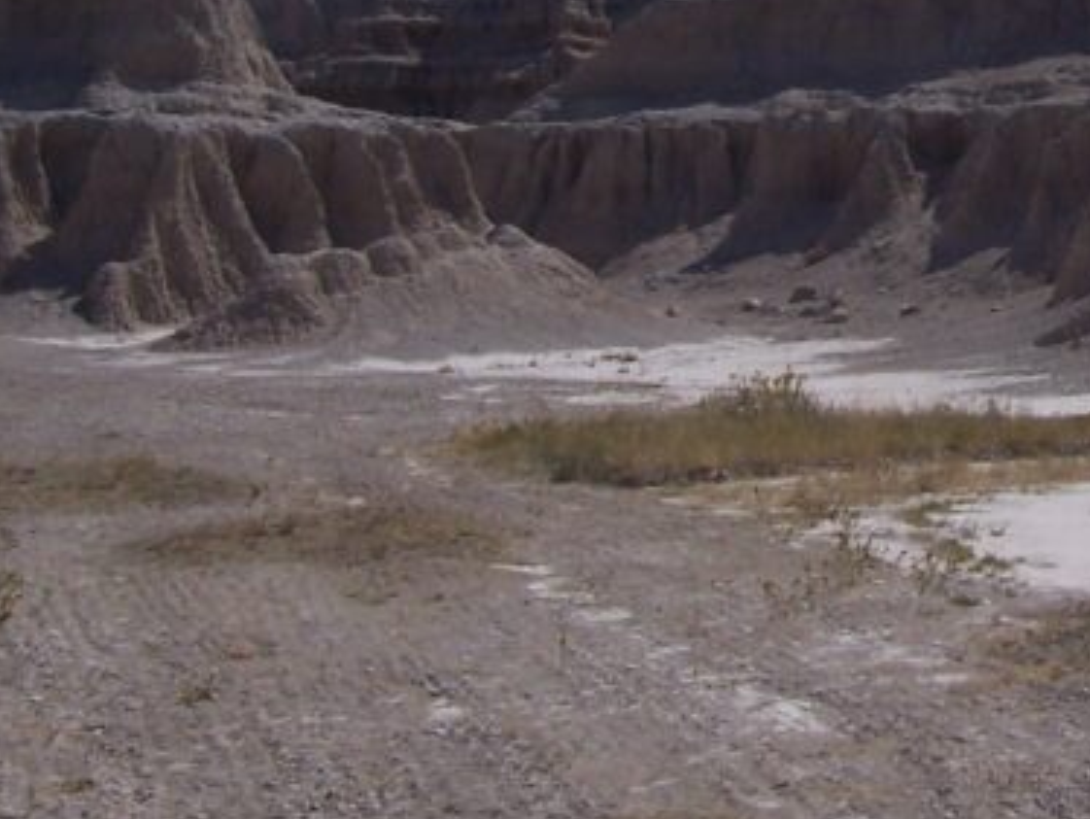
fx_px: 2930
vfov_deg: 15.6
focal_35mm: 93
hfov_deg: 20.4
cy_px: -9
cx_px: 1107
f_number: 5.6
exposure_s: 1/1500
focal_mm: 5.6
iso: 80
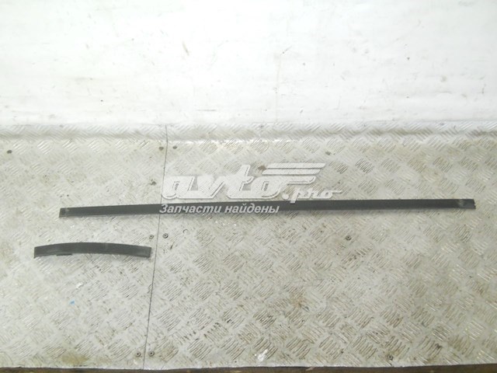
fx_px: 589
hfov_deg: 45.8
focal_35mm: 41
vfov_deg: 35.1
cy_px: 186
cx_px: 248
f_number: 3.1
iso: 320
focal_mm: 6.72
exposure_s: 1/30
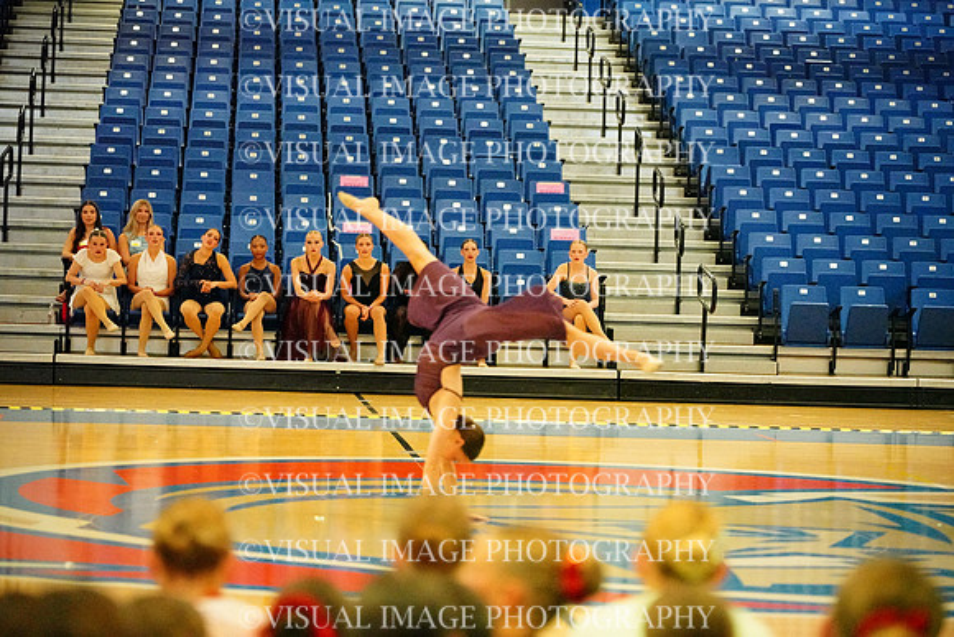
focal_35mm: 107
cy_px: 318
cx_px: 477
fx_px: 2836
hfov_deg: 19.1
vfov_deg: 12.8
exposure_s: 1/1600
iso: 25600
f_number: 2.8
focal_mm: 107
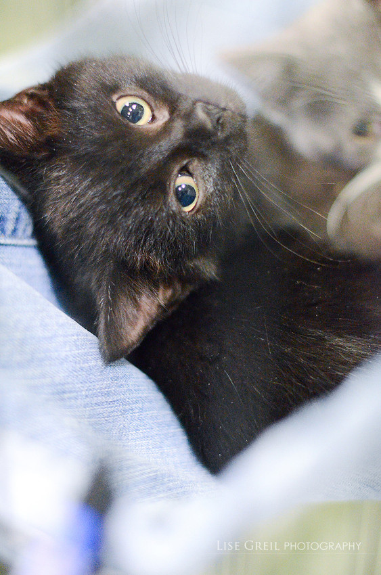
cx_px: 190
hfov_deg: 18.1
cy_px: 288
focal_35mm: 75
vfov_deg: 27.0
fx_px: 1196
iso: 6400
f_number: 1.8
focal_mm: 50
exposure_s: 1/160
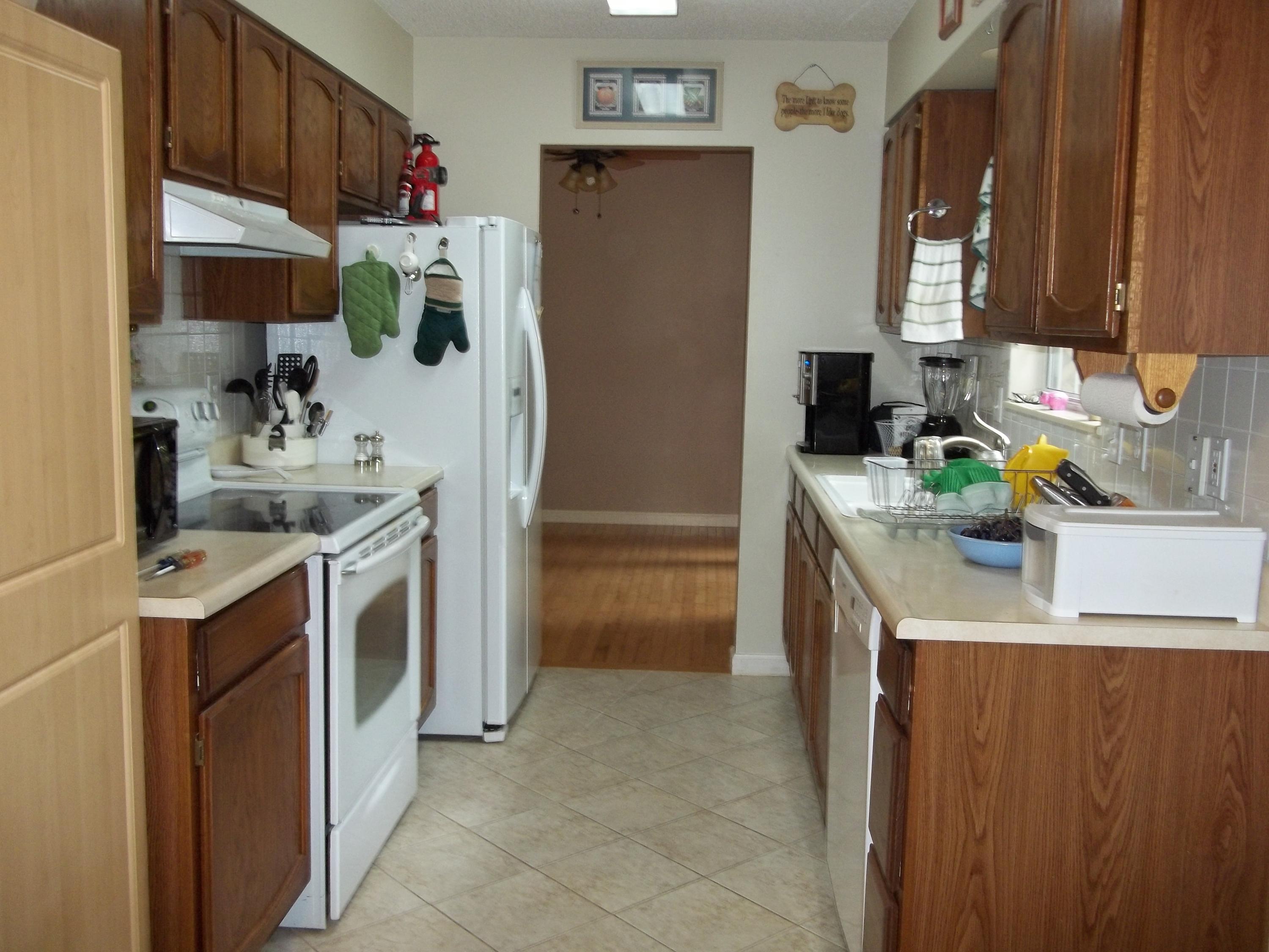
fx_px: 1173
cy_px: 476
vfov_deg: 44.2
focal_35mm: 32
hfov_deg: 56.8
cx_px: 634
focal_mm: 5.7
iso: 160
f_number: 2.9
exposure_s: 1/30
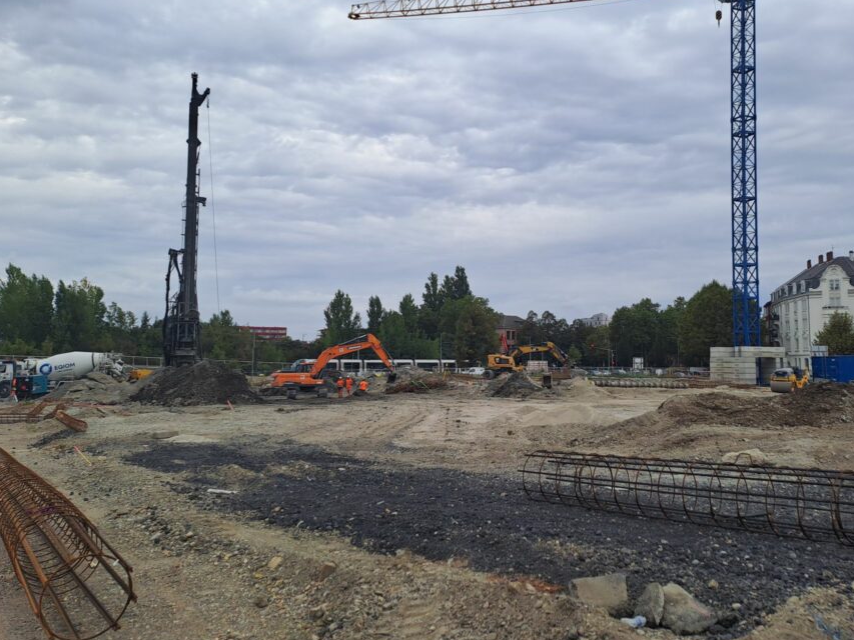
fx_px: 740
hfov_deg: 59.8
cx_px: 475
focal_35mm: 30
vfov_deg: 46.8
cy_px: 294
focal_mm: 4.65
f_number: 1.8
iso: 32
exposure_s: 1/635
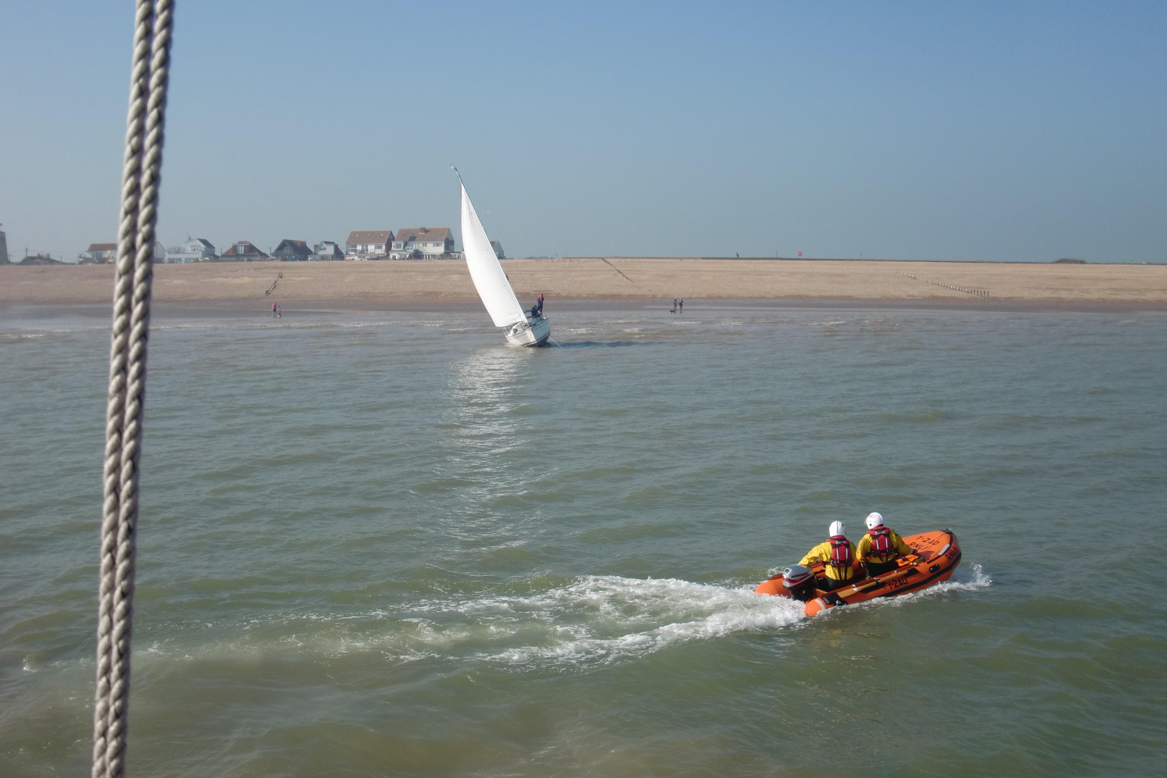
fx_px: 1297
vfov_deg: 33.4
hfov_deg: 48.5
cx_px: 584
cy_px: 383
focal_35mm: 40
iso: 64
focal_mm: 6.66
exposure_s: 1/640
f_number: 3.9
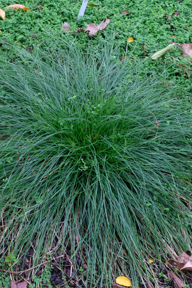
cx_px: 96
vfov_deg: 27.3
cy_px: 144
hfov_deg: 18.4
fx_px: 592
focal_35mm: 74
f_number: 16
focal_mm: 49.4
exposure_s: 1/2
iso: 800
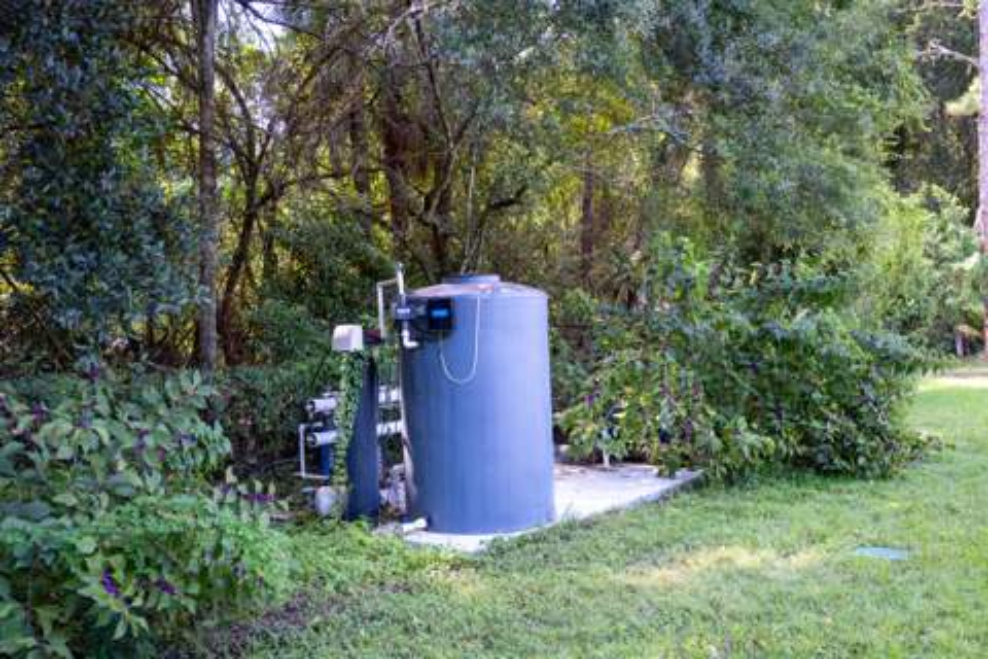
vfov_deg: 38.2
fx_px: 951
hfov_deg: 54.9
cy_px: 330
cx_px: 494
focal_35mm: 35
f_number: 2.8
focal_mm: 23.1
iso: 100
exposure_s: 1/50
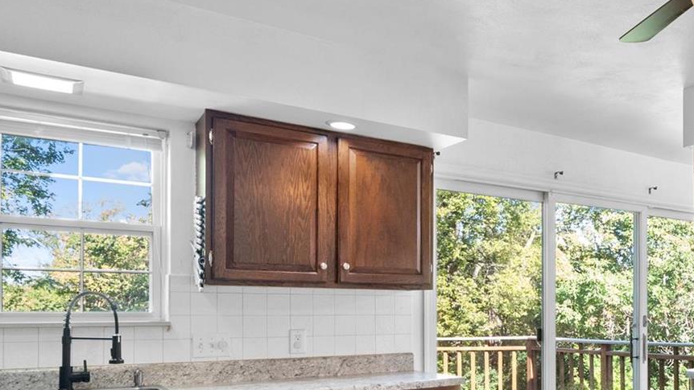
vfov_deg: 32.5
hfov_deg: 51.7
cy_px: 329
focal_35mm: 35
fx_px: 644
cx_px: 590
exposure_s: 1/2.5
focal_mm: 9
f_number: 9
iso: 400
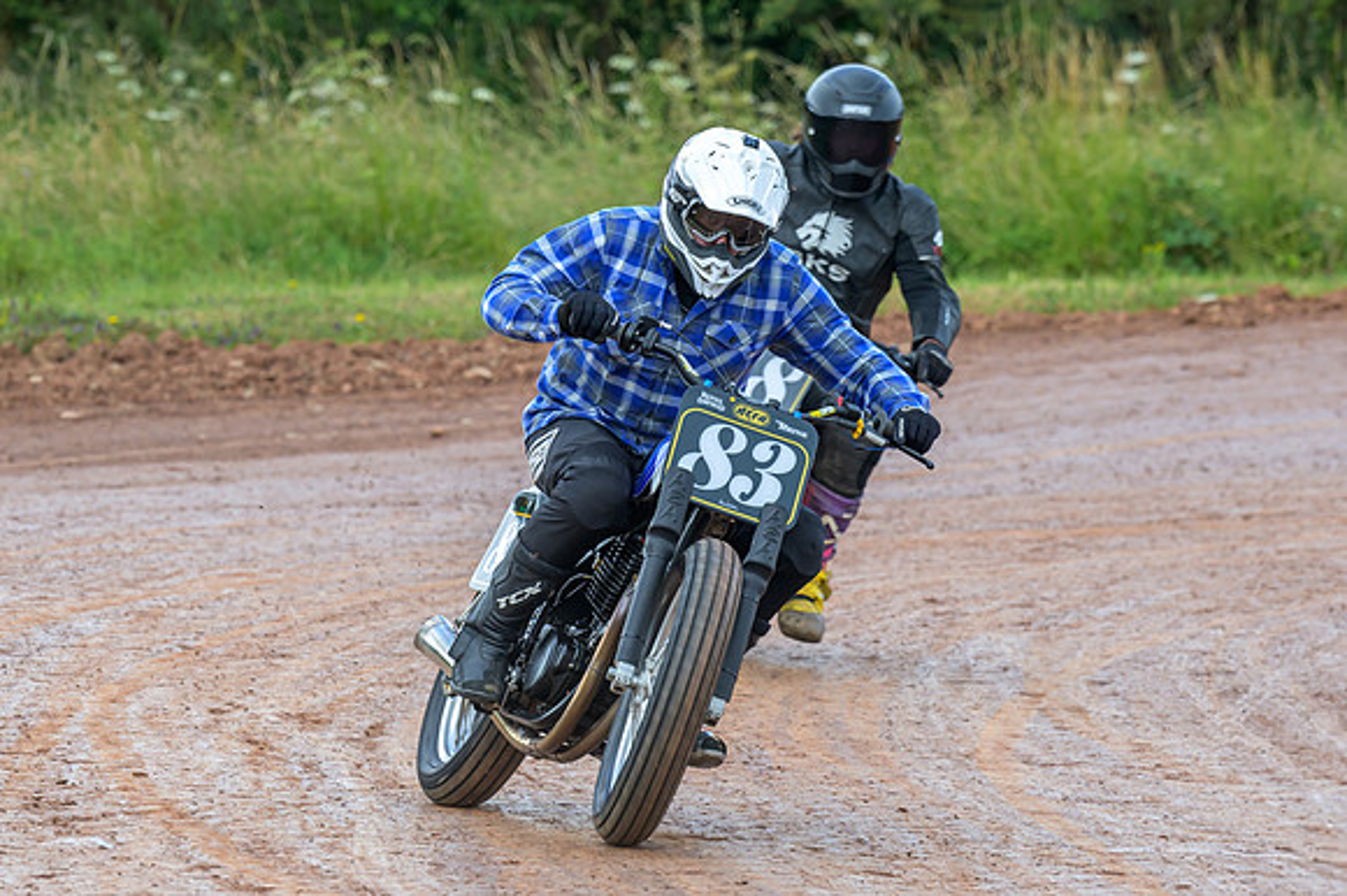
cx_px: 714
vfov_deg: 4.3
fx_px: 11985
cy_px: 506
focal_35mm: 321
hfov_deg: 6.4
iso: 360
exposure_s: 1/400
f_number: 5
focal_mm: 175
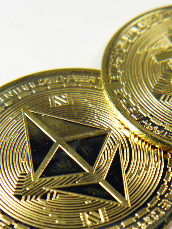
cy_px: 112
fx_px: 729
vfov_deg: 17.9
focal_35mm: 110
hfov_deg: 13.4
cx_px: 138
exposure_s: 1/125
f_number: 4.4
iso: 100
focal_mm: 14.3
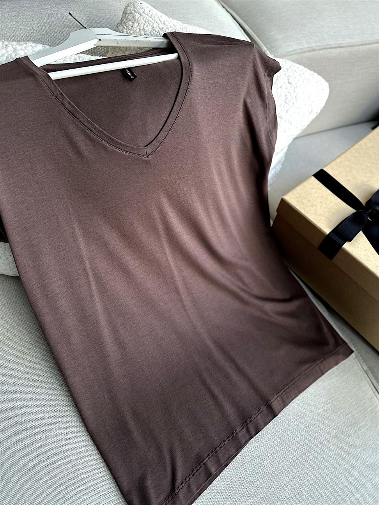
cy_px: 252
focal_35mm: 24
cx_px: 190
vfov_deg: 71.6
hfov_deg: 56.8
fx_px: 350
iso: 125
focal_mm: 6.86
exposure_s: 1/121
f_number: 1.78
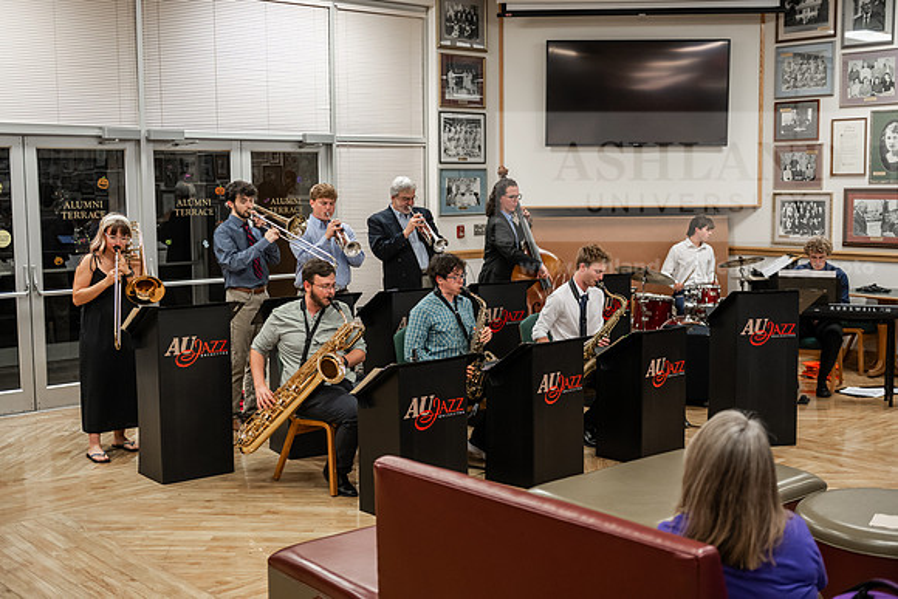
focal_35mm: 45
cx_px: 449
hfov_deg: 43.6
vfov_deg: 29.9
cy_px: 300
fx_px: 1123
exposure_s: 1/160
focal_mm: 45
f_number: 3.2
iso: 1600
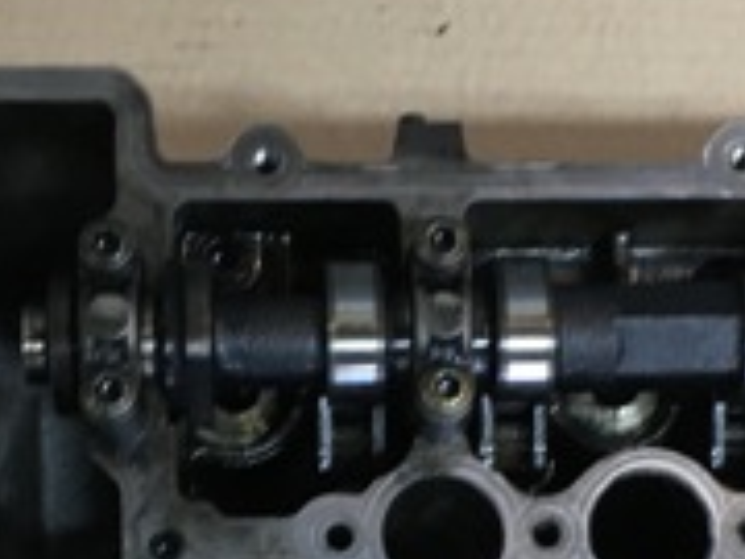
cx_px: 439
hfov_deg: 19.1
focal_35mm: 103
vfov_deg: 14.0
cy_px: 665
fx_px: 2217
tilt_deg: -83.9
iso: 100
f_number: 2.2
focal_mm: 4.15
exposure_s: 1/33
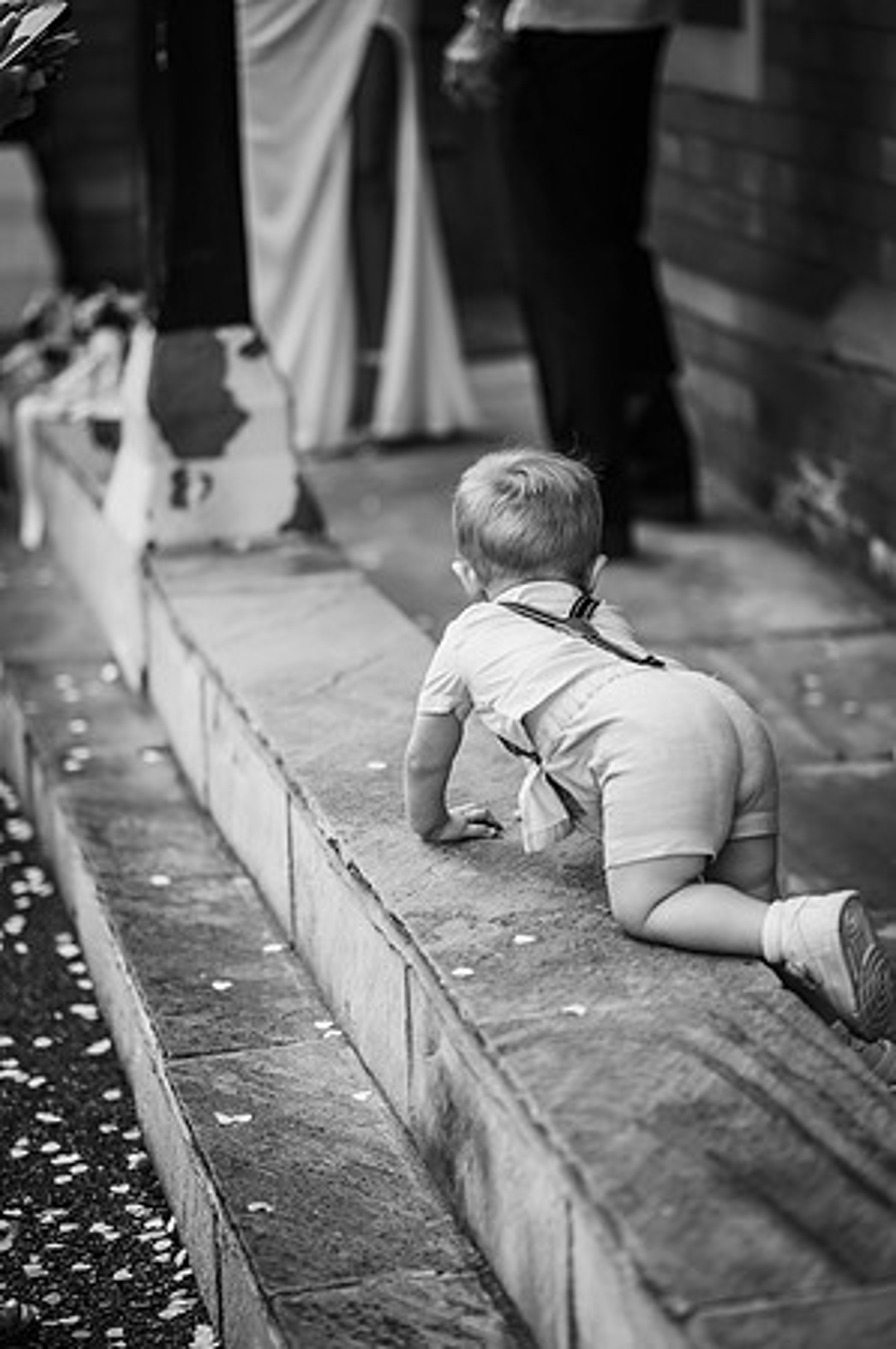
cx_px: 448
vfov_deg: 23.9
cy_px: 674
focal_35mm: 85
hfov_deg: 16.0
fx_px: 3180
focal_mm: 85
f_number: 1.8
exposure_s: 1/320
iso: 100
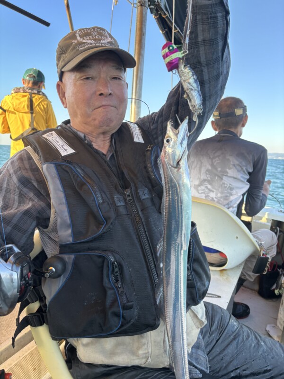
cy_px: 190
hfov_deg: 53.1
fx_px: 284
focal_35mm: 26
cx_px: 142
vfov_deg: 67.3
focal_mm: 5.96
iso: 50
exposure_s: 1/309
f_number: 1.6
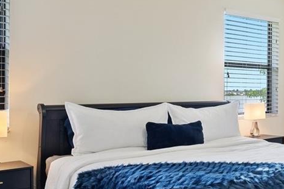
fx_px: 378
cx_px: 279
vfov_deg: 27.7
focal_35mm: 48
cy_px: 134
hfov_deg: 37.2
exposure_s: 1/3
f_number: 8
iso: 200
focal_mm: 14
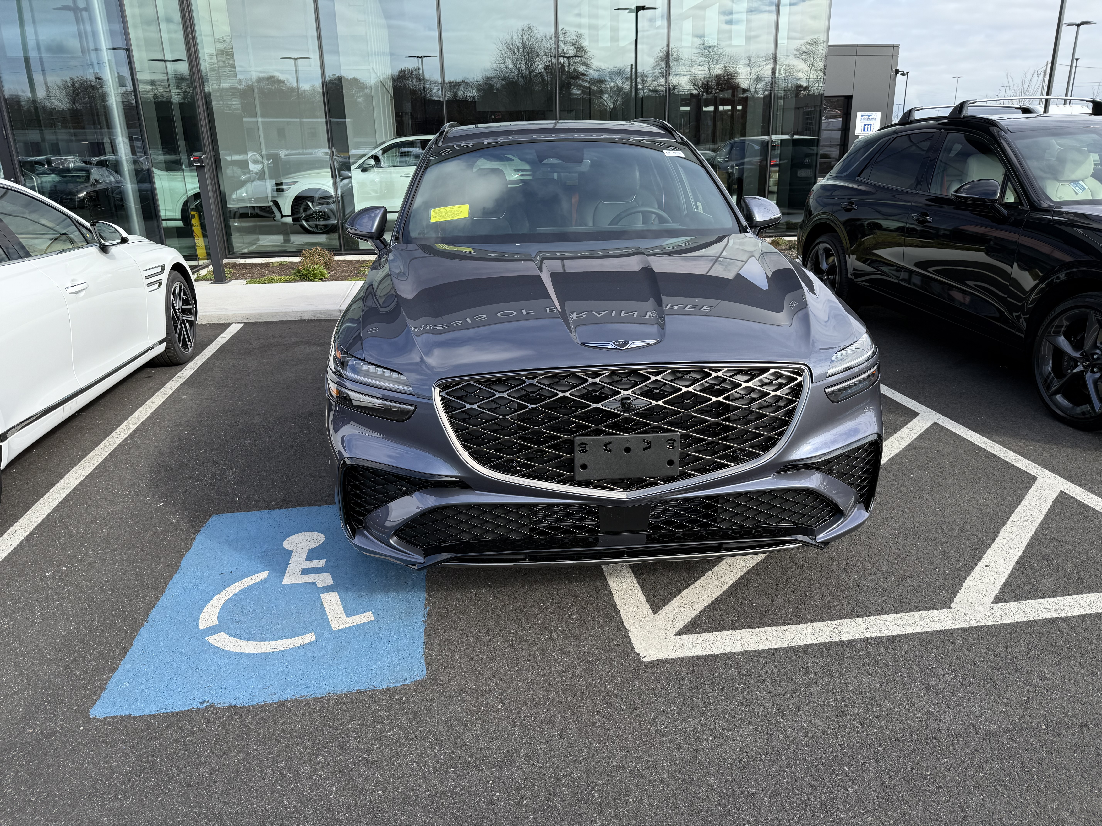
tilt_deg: -17.7
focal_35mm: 24
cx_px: 551
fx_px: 764
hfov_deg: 71.6
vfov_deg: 56.8
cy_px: 413
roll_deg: +2.2
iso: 80
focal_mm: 6.76
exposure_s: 1/1385
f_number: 1.78
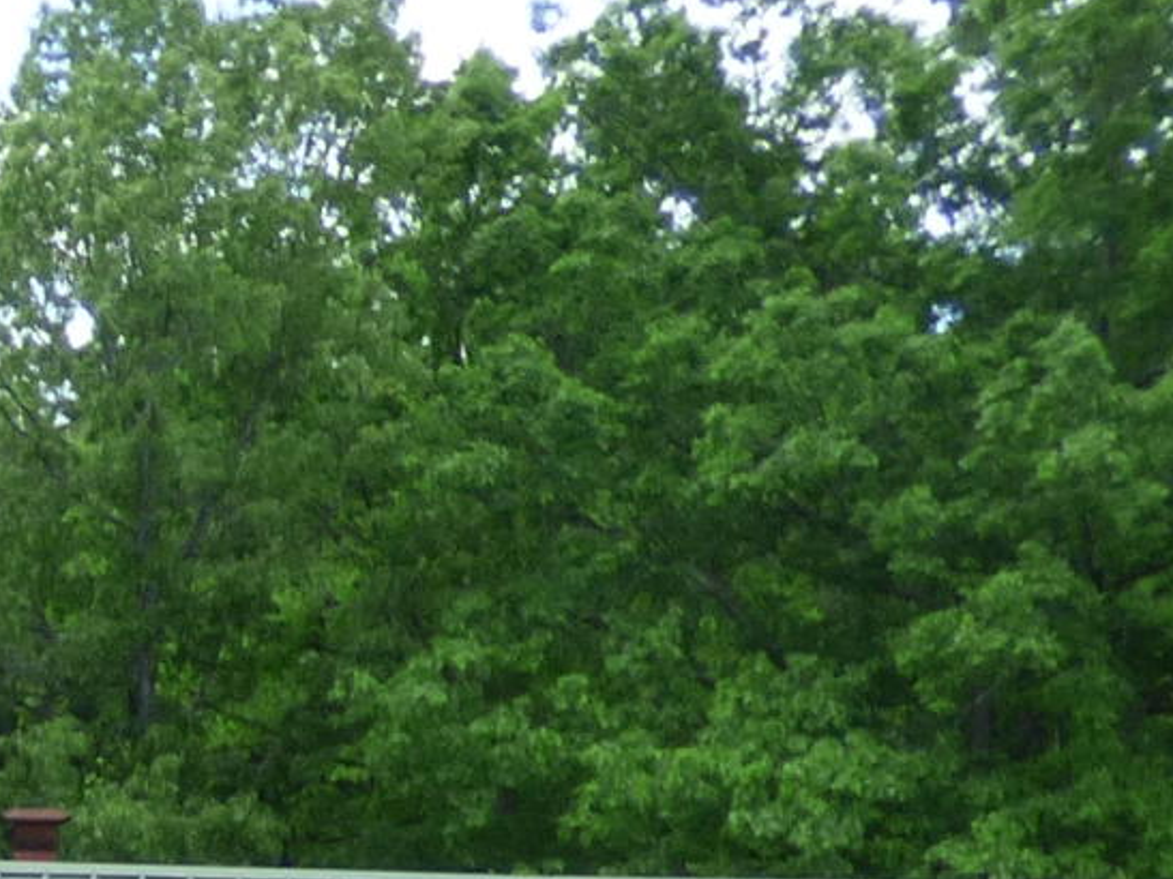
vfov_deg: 7.8
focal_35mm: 181
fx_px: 6132
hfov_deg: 10.5
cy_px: 1769
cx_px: -718
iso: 100
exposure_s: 1/400
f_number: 3.4
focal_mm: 5.78
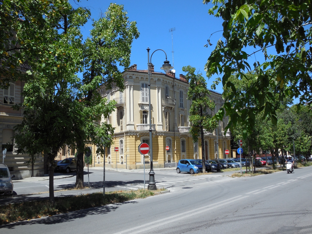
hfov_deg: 46.8
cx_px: 156
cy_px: 117
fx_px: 361
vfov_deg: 36.0
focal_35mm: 40
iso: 125
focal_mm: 7.1
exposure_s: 1/1250
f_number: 3.6
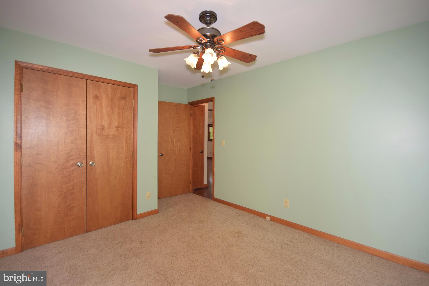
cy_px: 143
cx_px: 214
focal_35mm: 15
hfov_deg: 100.4
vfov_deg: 77.3
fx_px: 179
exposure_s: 1/60
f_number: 5
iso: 200
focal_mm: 10
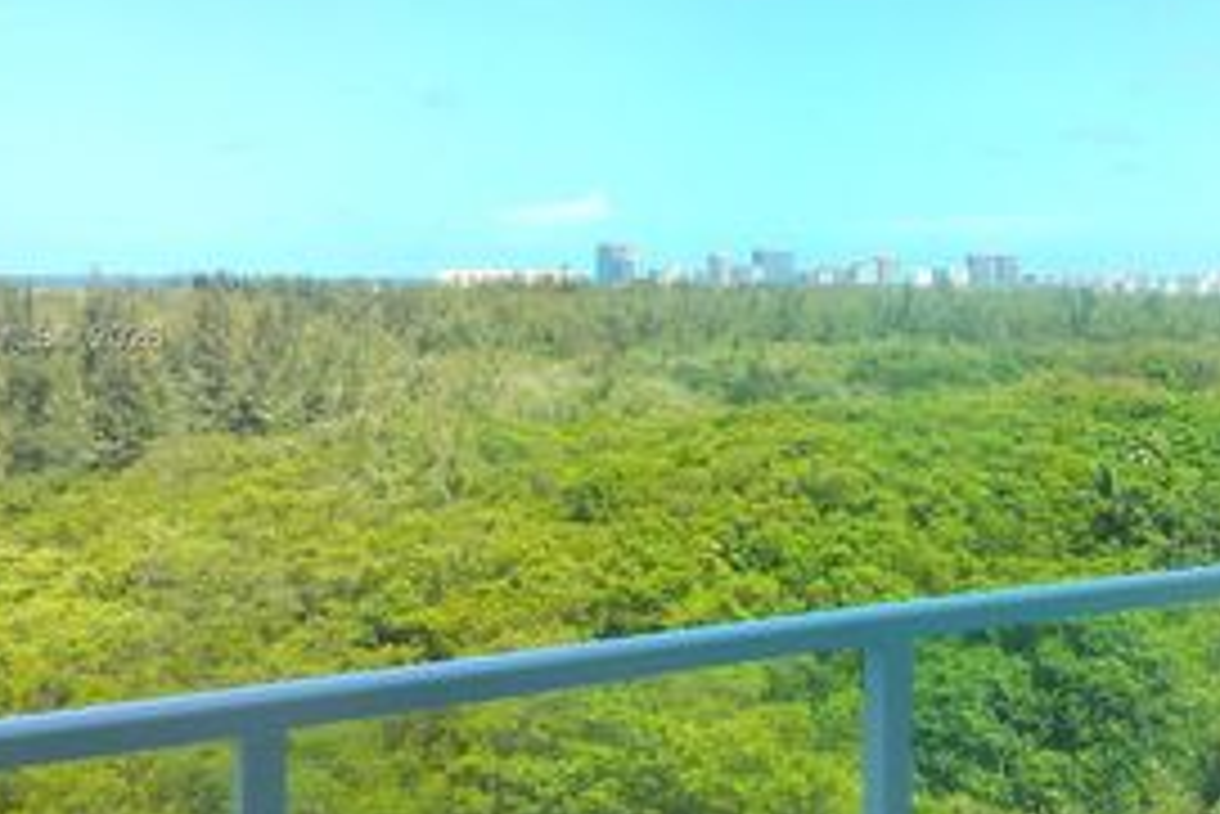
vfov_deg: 29.2
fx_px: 1560
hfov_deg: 41.9
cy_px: 340
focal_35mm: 46
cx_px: 851
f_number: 2.8
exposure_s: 1/513
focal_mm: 5.24
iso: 50
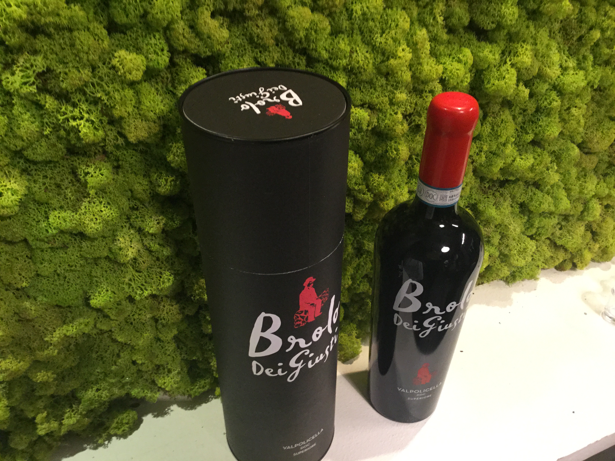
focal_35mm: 31
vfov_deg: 45.4
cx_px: 308
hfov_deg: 58.4
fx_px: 551
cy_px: 230
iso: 200
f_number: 2.4
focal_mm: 3.3
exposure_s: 1/24
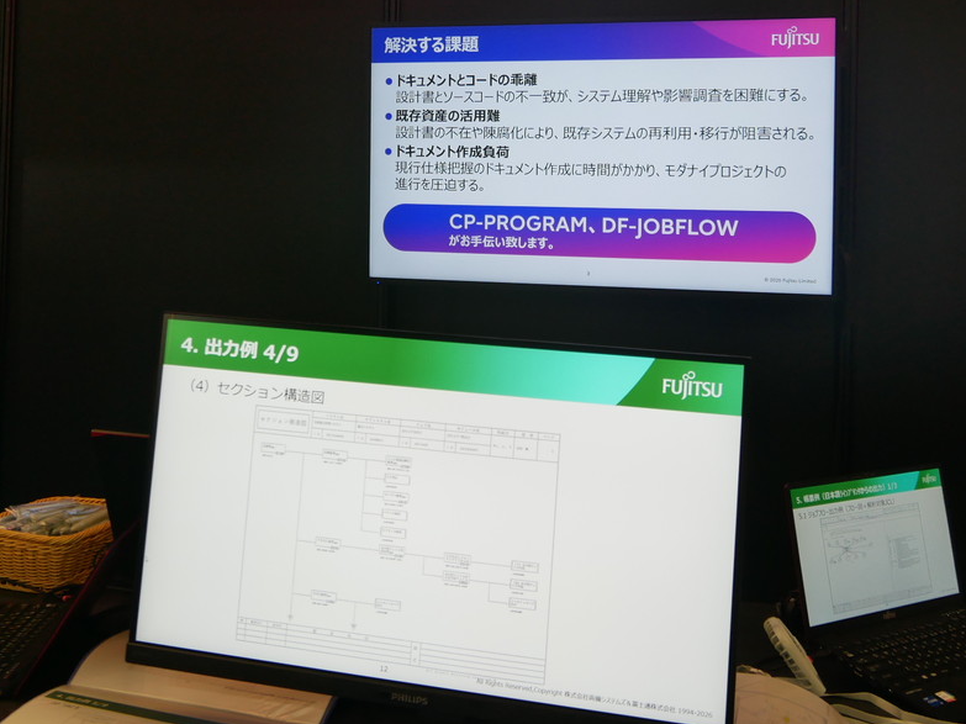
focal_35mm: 46
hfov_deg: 41.2
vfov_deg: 31.0
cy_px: 187
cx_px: 415
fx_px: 1283
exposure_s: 1/60
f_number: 3.9
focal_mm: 15
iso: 200
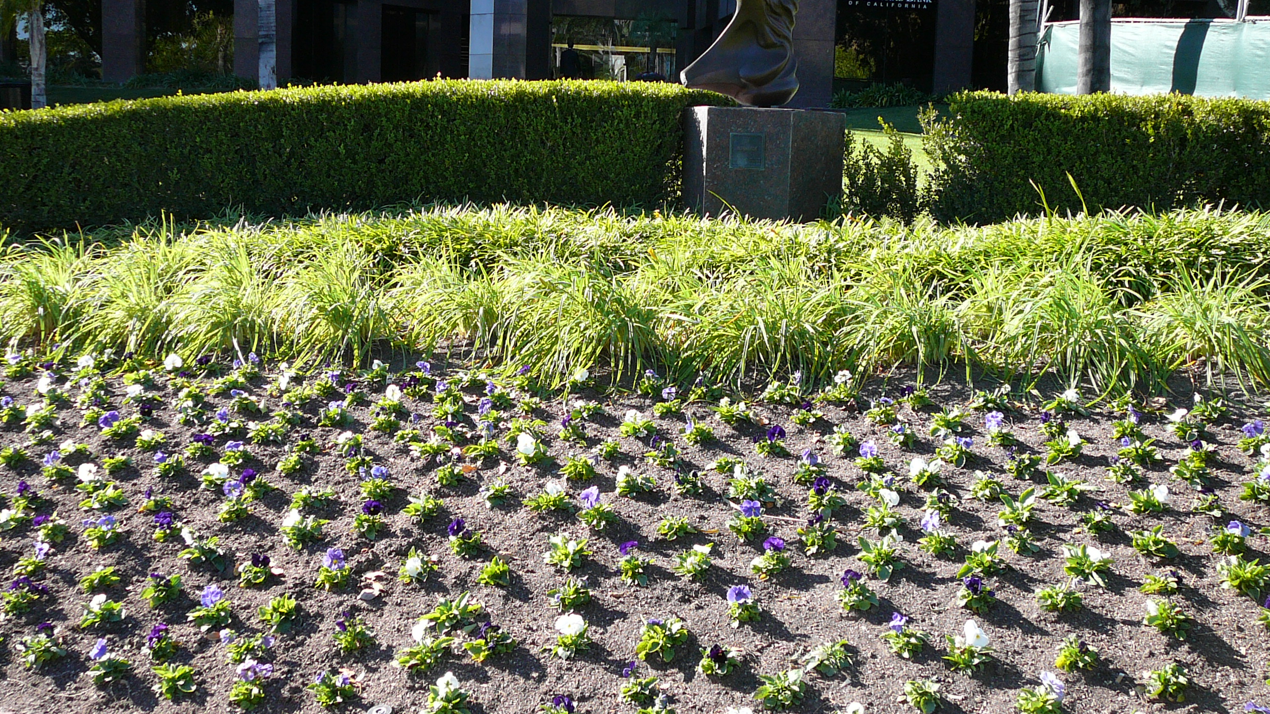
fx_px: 1313
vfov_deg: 30.4
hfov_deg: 51.6
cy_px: 328
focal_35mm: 39
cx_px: 631
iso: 80
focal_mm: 5.2
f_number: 2.8
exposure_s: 1/320
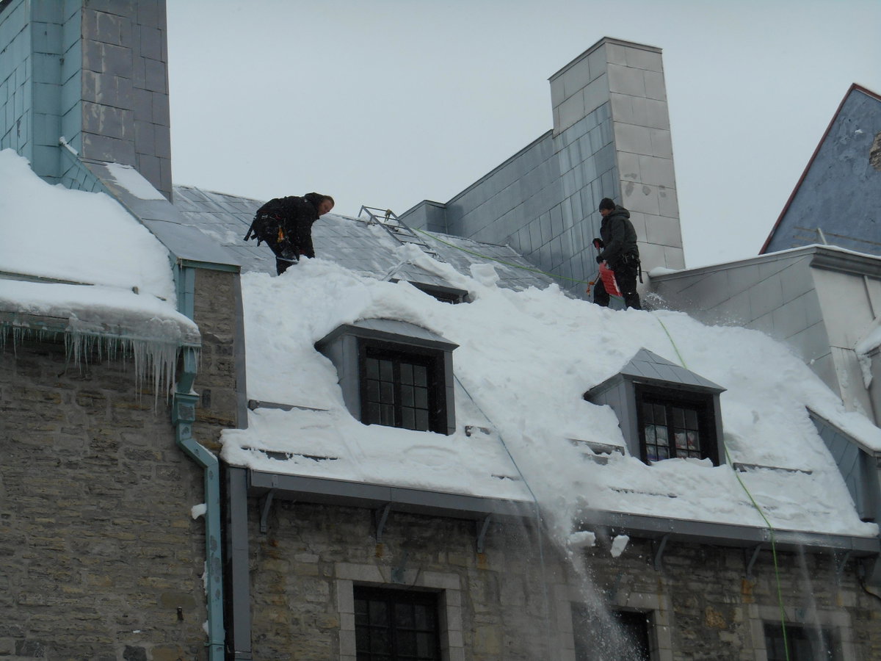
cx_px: 440
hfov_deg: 21.3
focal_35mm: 92
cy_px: 330
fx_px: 2341
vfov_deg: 16.1
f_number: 4.9
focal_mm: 16.4
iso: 80
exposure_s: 1/400
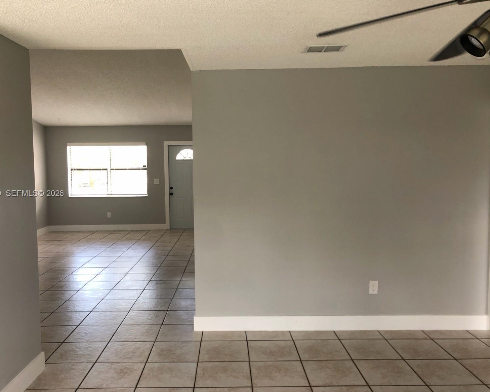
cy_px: 194
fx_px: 435
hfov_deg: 58.7
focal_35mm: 30
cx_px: 228
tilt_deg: -4.9
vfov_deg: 48.5
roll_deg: +1.3
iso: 32
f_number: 1.8
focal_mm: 4
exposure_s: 1/30
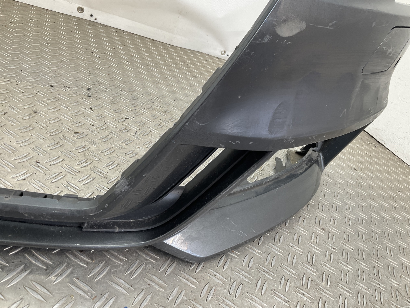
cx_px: 205
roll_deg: -25.6
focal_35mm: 29
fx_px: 343
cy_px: 154
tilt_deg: -28.3
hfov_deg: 61.7
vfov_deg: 48.2
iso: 32
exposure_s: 1/100
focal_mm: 3
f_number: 1.8
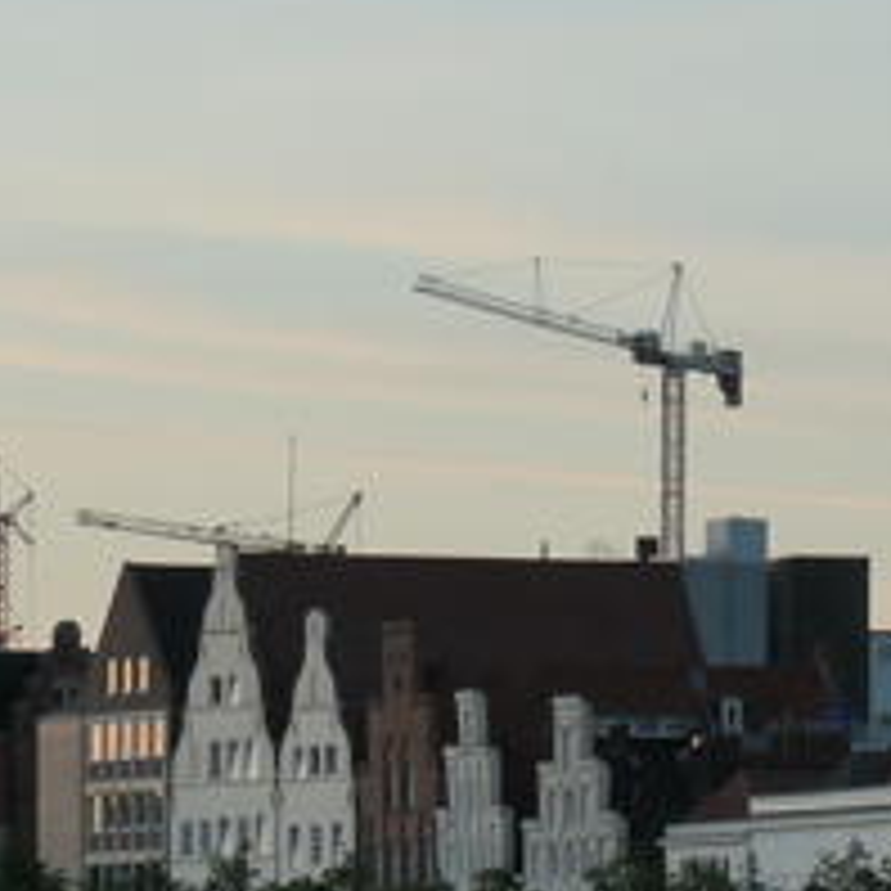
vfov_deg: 5.8
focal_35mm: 302
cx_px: 1346
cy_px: 526
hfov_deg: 5.7
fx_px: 8795
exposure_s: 1/250
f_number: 4.1
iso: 200
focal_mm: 17.1
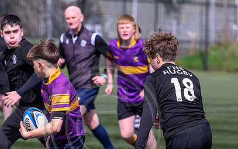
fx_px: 2155
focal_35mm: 332
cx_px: 56
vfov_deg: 4.0
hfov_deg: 6.3
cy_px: 136
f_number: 4
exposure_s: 1/4000
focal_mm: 180
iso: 500
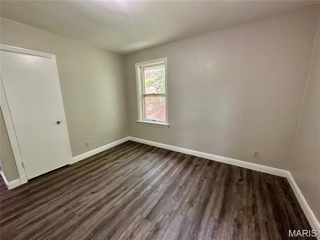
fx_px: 129
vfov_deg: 85.7
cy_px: 120
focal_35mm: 14
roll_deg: +1.1
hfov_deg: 102.1
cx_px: 160
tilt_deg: -10.9
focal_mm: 2.22
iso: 320
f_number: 2.2
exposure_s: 1/120
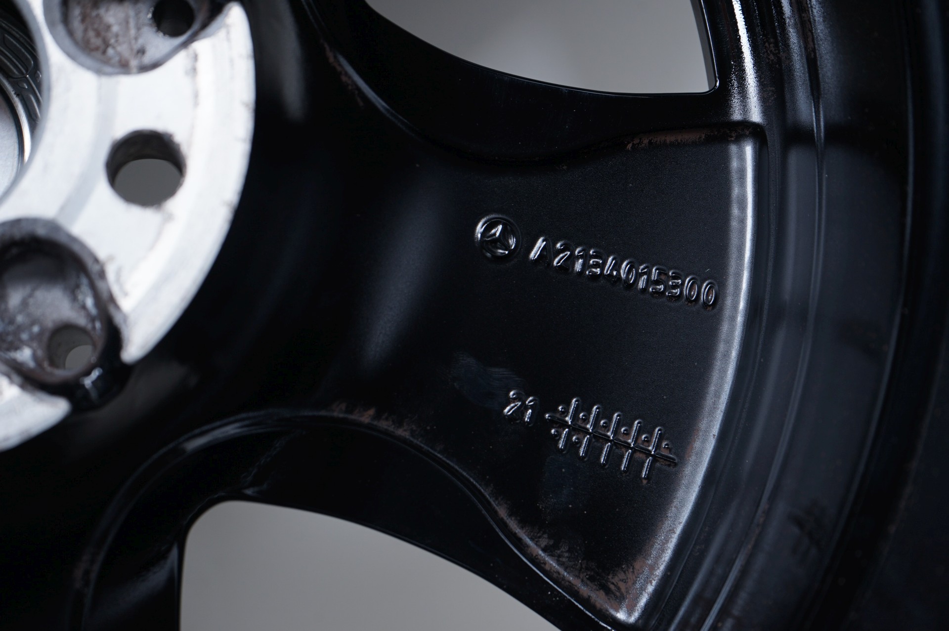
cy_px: 316
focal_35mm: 55
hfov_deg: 36.3
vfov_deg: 24.6
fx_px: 1449
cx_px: 474
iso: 250
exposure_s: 1/100
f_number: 7.1
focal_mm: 55
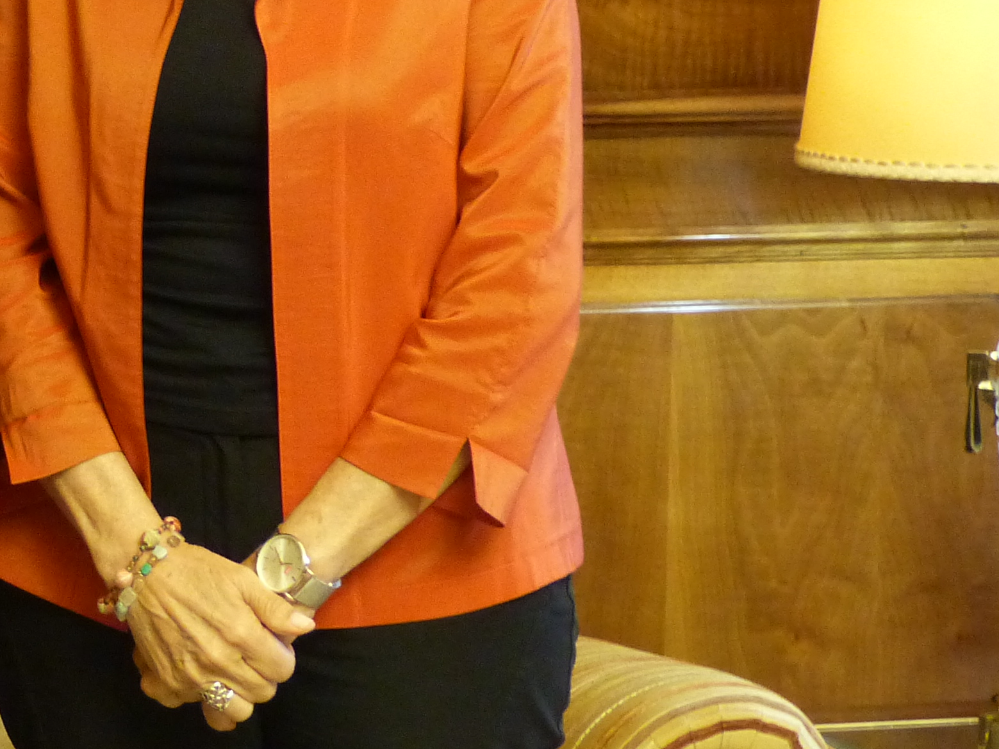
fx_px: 5108
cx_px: -83
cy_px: 29
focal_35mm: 177
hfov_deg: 11.0
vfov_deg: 8.3
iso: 400
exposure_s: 1/15
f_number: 2.8
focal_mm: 12.5
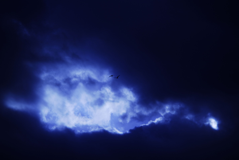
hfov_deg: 17.0
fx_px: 798
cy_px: 80
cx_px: 120
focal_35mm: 120
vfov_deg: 11.5
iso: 100
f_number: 4.5
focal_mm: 80
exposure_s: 1/4000
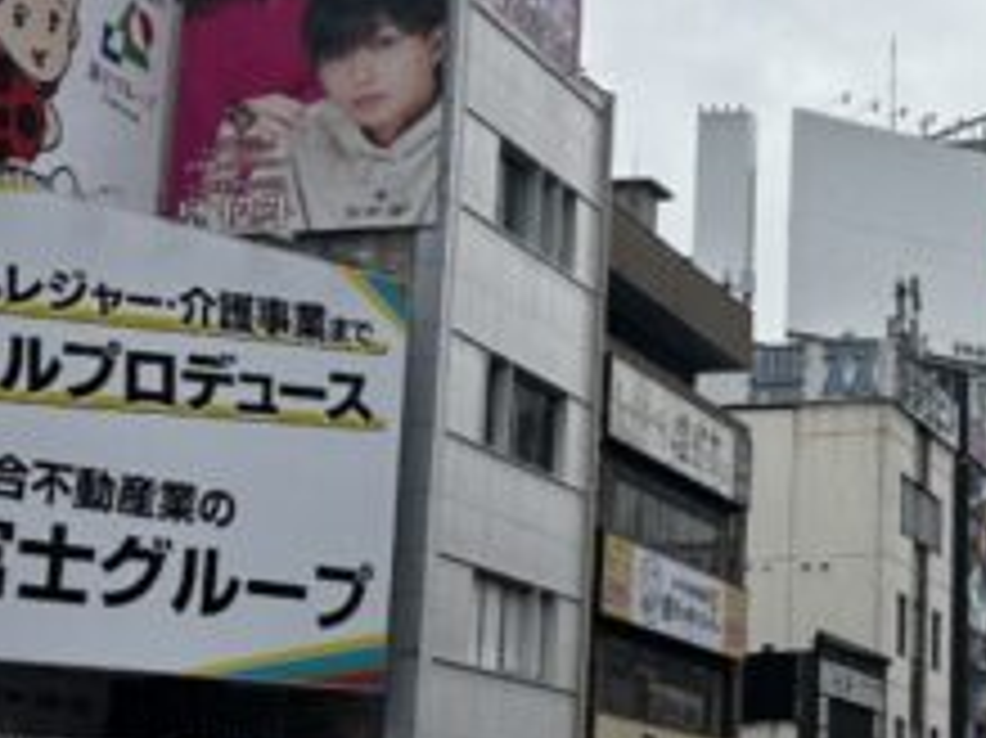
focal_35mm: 83
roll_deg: +1.6
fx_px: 2363
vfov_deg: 17.8
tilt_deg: +12.7
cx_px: 1396
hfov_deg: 20.7
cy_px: 349
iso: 50
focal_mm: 5.7
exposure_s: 1/982
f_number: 1.5
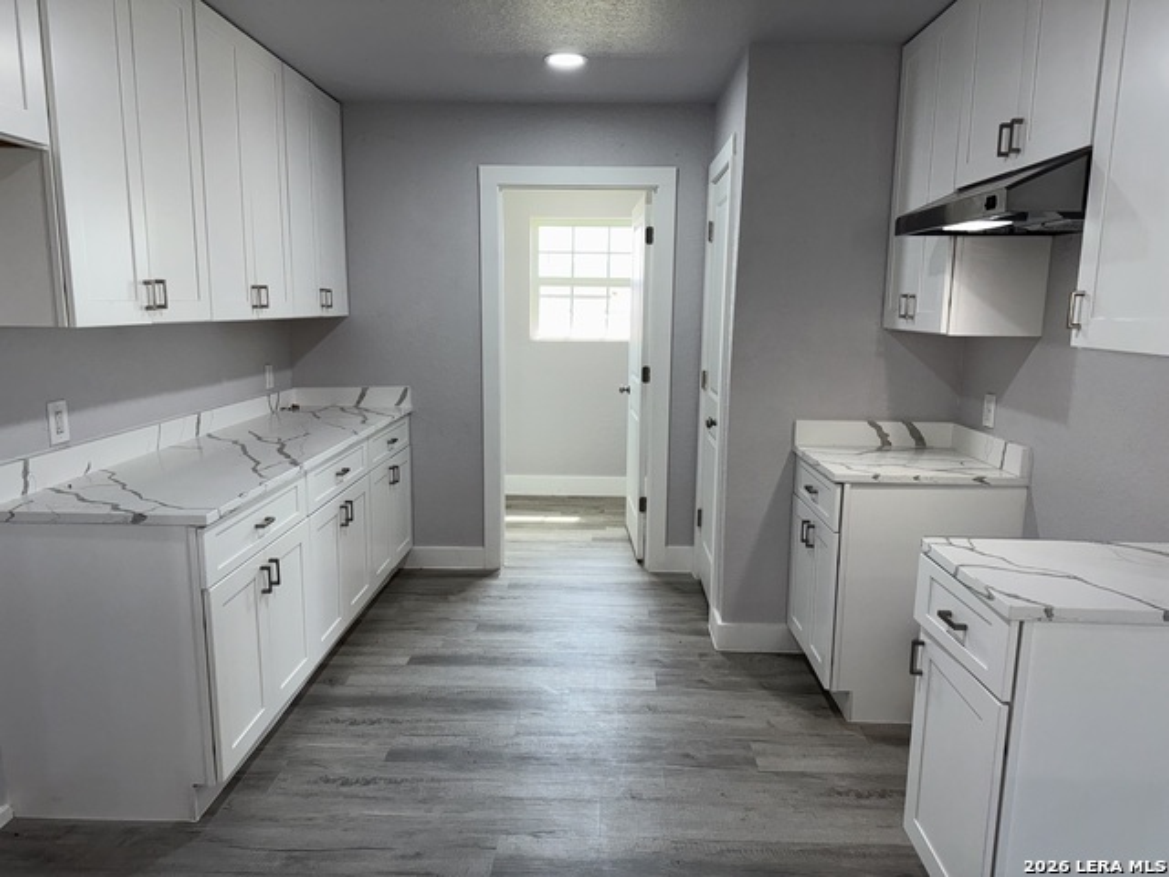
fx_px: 810
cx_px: 584
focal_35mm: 24
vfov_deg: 56.8
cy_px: 438
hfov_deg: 71.6
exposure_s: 1/120
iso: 125
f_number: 1.78
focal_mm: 6.76
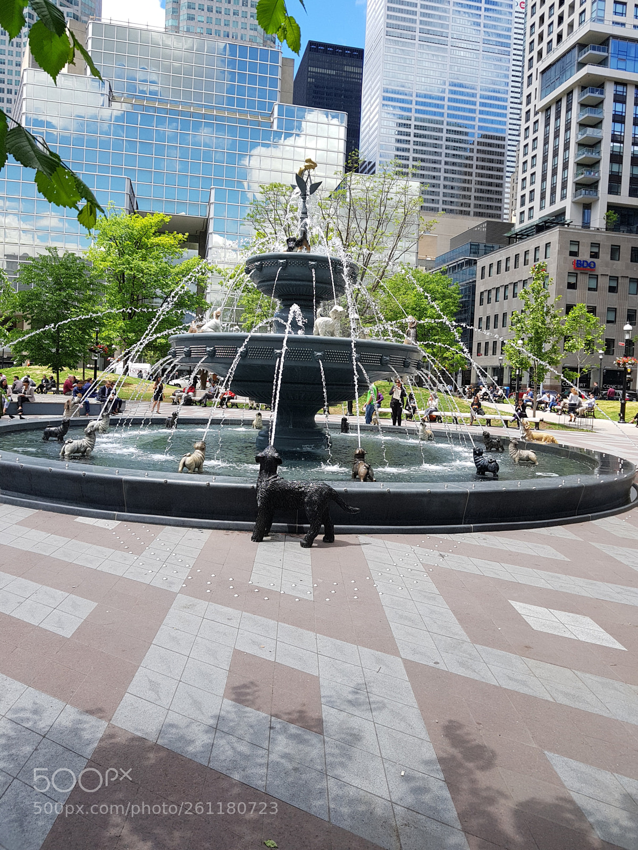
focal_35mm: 26
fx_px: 639
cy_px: 425
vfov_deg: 67.3
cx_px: 319
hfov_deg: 53.1
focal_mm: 4.2
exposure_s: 1/1020
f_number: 1.7
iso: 40
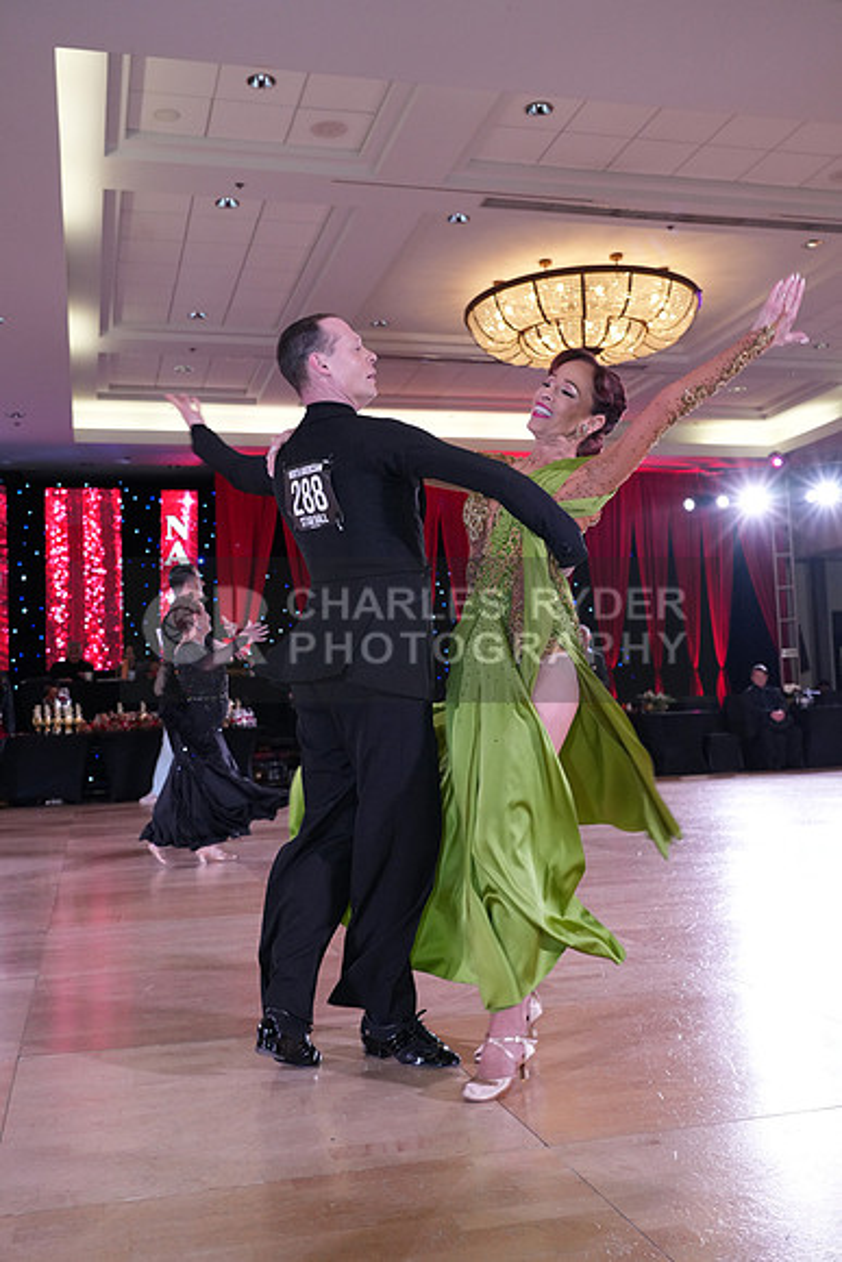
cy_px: 631
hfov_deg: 40.0
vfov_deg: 57.2
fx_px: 1157
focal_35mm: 33
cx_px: 421
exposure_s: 1/250
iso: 2500
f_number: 5
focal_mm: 33
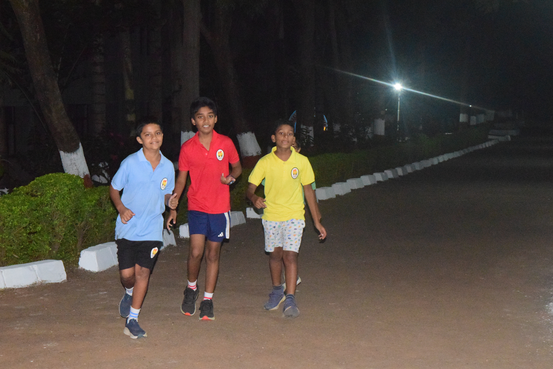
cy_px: 184
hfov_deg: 24.6
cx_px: 276
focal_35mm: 82
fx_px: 1267
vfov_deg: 16.6
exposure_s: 1/100
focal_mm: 55
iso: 12800
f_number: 8
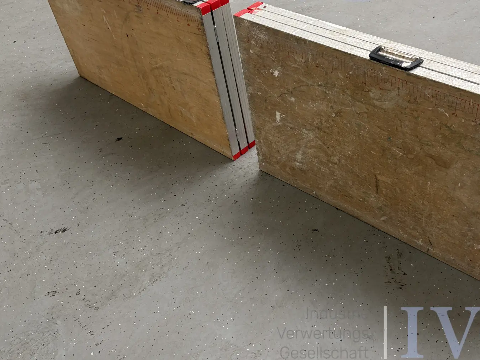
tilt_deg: -41.0
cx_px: 327
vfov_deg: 38.6
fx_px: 513
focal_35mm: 37
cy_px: 154
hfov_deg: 49.1
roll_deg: +3.2
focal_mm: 5.96
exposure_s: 1/96
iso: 125
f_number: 1.6
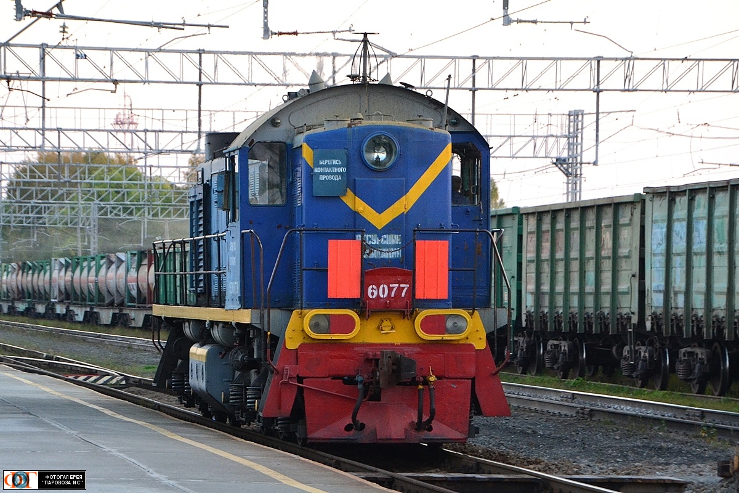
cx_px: 370
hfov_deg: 10.5
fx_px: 4003
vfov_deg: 7.0
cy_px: 246
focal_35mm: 195
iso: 1600
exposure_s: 1/80
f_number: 8
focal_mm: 130
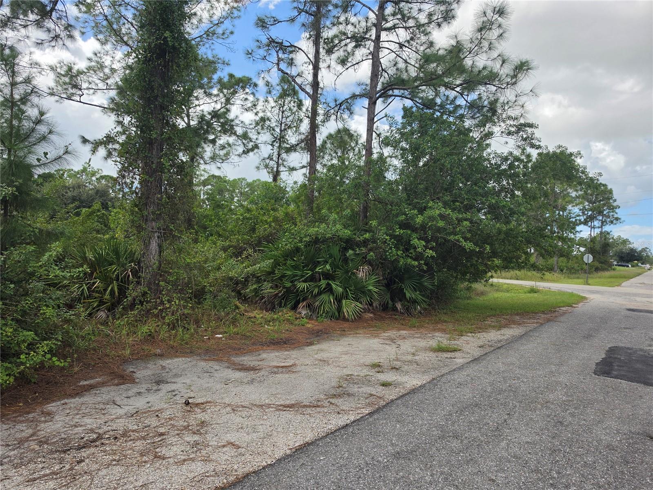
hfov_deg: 73.9
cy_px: 245
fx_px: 434
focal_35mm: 23
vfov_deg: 58.9
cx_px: 326
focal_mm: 6.5
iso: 64
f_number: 1.4
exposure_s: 1/6806
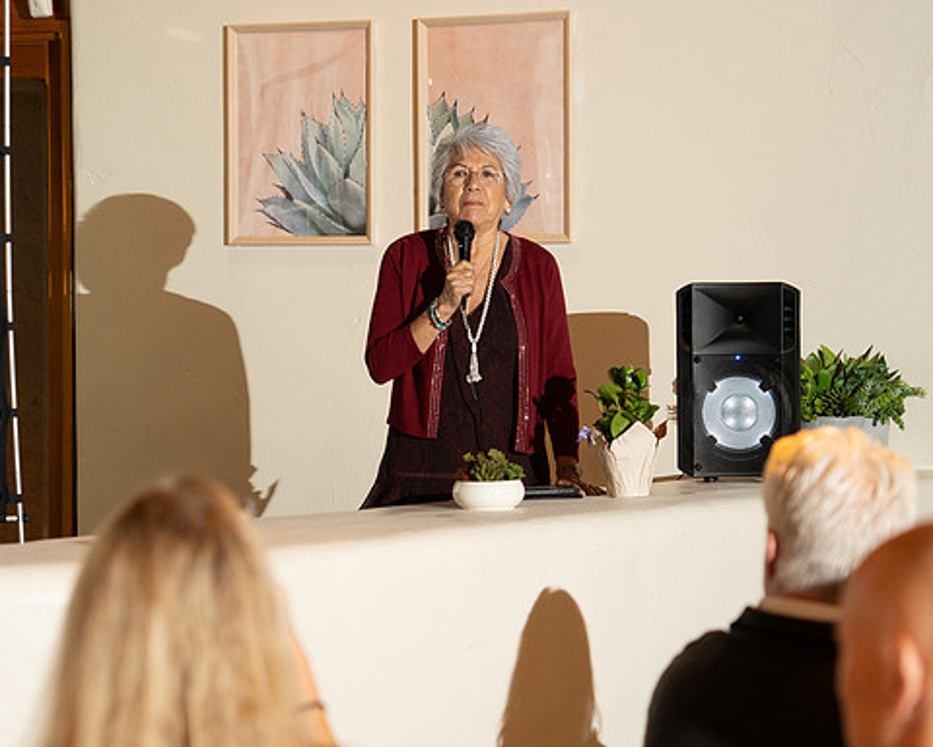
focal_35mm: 119
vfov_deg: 13.0
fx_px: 3286
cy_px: 374
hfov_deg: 16.2
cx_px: 538
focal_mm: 70
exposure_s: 1/125
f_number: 2.8
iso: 1600
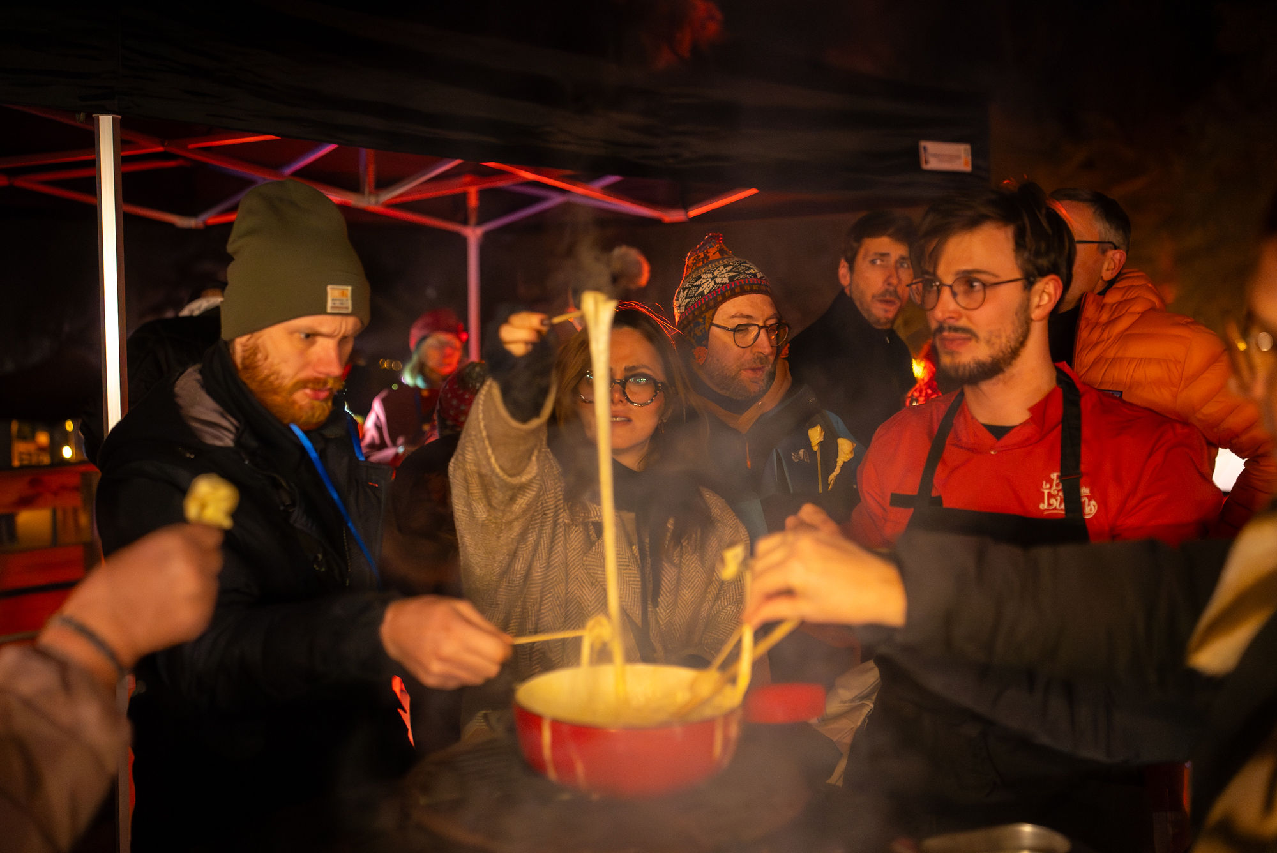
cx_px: 624
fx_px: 1282
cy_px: 413
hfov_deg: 52.9
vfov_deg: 36.8
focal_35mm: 36
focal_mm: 35
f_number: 2
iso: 16000
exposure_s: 1/250
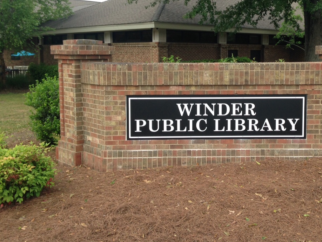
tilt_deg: -5.6
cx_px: 219
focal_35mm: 46
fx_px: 428
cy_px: 91
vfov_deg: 31.4
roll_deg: -0.5
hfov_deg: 40.6
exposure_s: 1/179
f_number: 2.4
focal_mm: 4.12
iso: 50
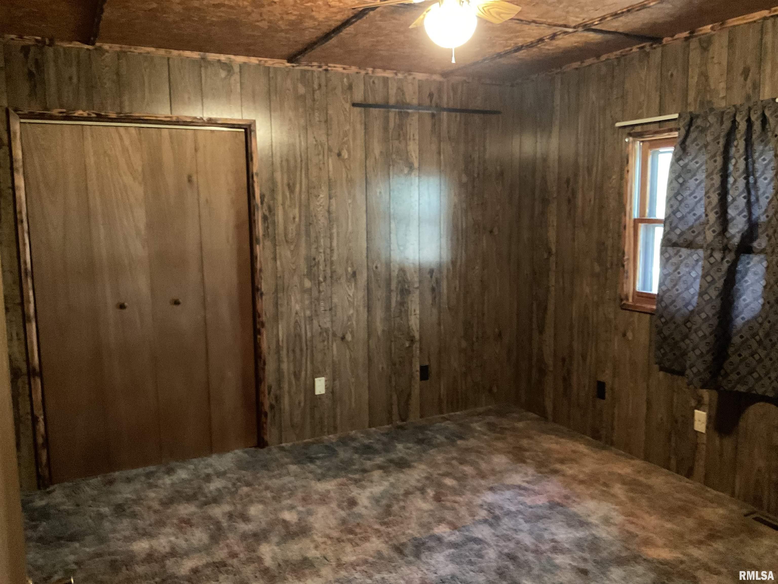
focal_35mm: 29
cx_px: 389
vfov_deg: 48.2
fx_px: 652
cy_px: 292
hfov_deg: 61.7
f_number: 1.8
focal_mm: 3
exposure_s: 1/20
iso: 500
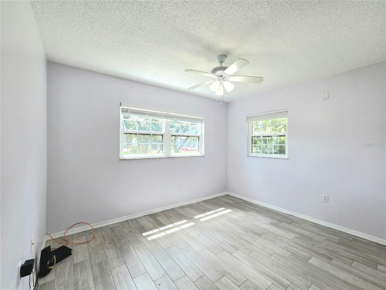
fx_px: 145
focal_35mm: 13
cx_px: 193
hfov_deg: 106.2
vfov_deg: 89.9
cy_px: 145
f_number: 2.2
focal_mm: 2.2
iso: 50
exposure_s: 1/122
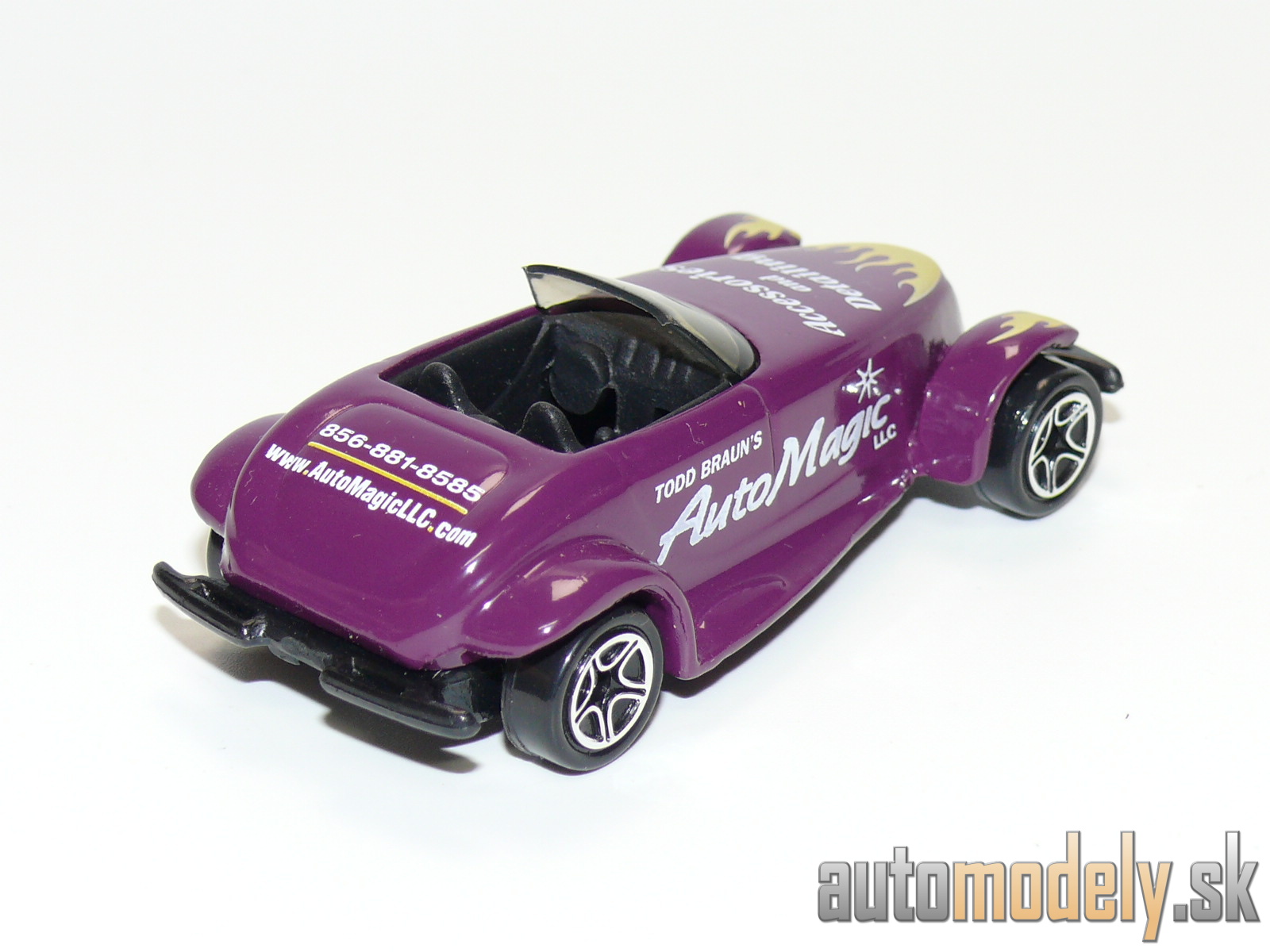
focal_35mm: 103
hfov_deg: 19.1
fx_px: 3779
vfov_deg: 14.4
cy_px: 476
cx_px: 635
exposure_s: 1/30
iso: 100
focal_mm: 13.6
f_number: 4
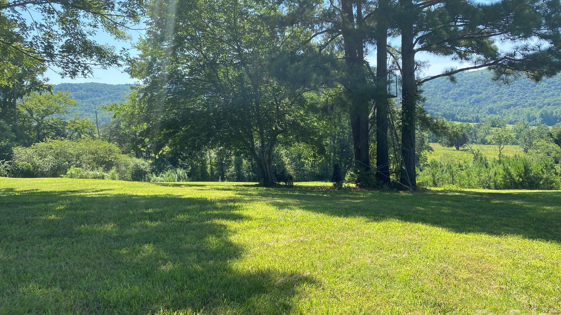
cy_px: 147
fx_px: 431
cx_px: 280
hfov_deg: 66.1
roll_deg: +2.3
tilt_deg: +0.0
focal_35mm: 29
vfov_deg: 40.2
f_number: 1.8
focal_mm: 4.25
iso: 32
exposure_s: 1/1272
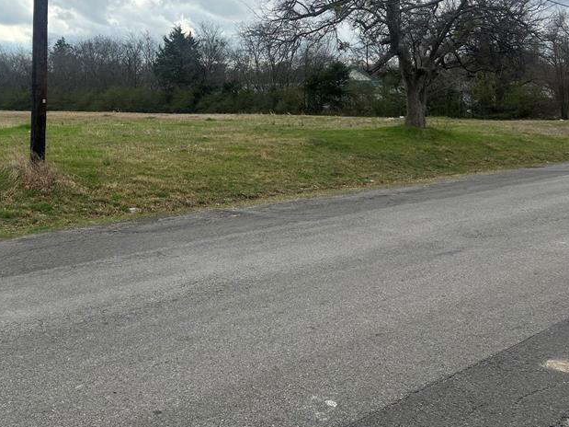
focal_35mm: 43
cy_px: 87
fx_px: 707
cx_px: 165
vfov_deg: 32.7
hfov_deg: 42.9
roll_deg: +0.2
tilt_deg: -0.8
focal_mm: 5.7
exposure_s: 1/3165
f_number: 1.5
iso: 50
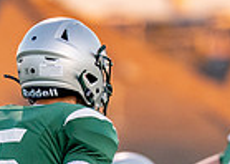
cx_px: 49
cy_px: 257
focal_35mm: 1077
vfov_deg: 1.3
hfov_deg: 1.9
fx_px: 7028
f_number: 2.8
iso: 500
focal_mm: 200
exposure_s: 1/1250
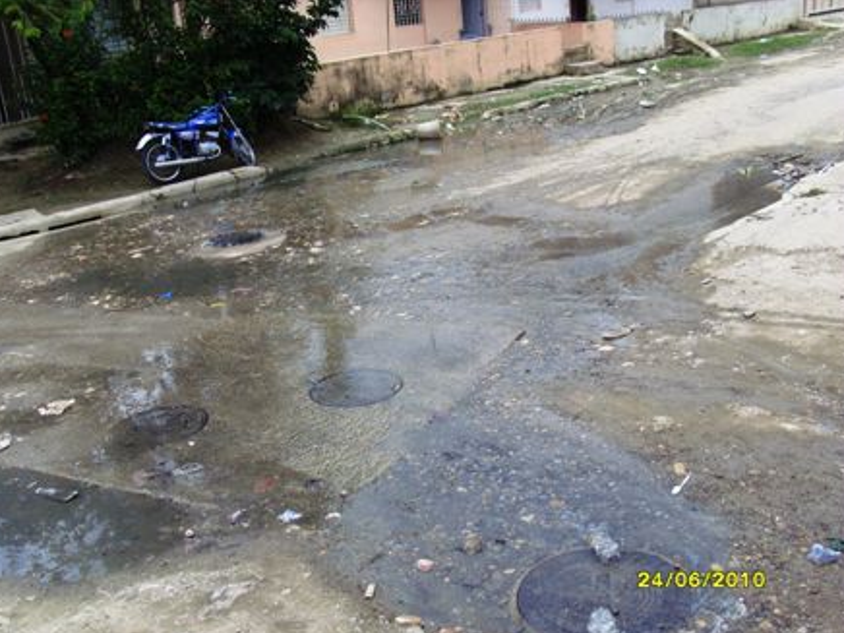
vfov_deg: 38.7
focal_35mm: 37
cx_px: 420
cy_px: 323
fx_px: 902
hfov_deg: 50.1
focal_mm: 6
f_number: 5.5
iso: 80
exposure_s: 1/350
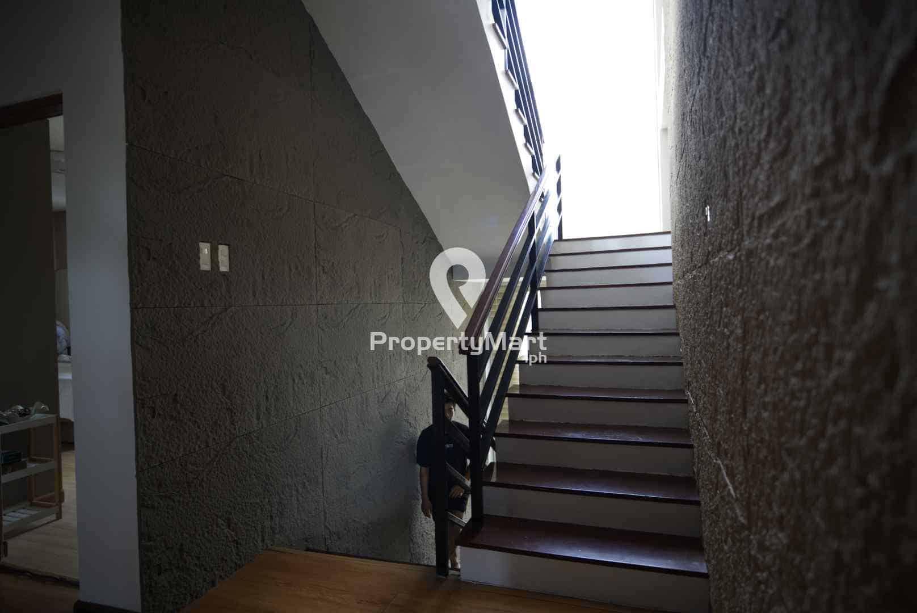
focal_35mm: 20
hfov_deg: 85.4
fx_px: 497
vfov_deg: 63.3
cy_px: 306
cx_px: 458
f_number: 1.4
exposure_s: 1/100
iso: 320
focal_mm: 13
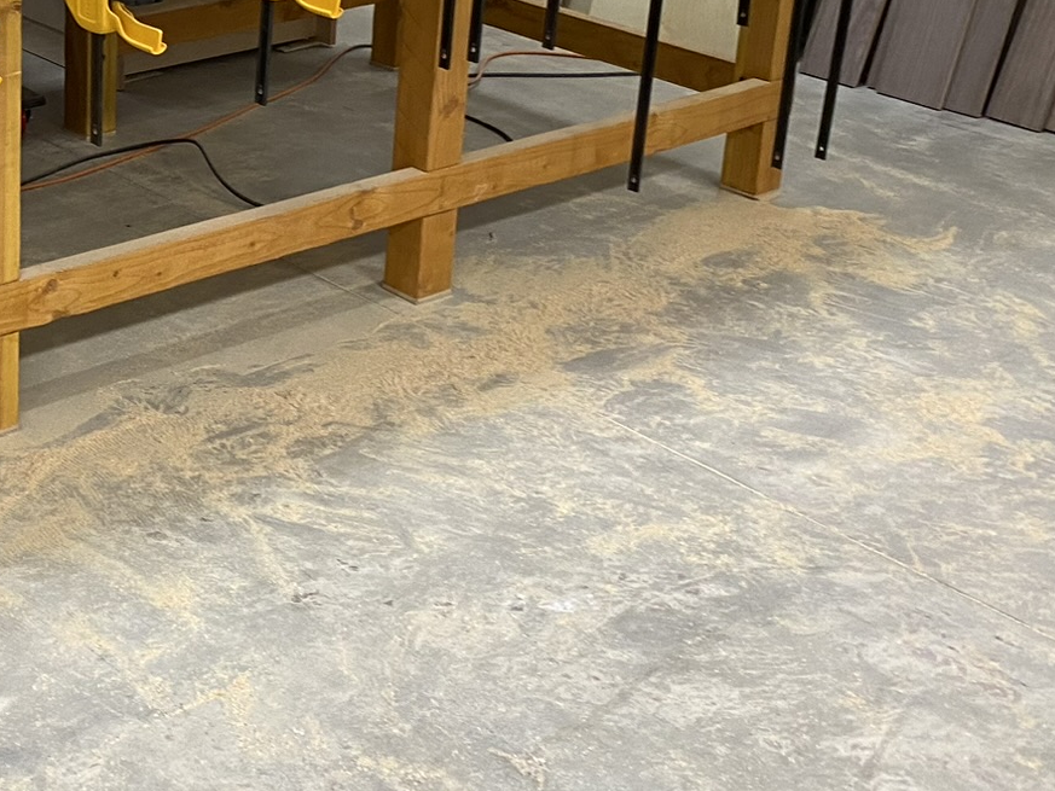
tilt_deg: -18.0
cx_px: 4
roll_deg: +0.1
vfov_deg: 23.4
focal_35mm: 61
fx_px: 1859
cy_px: 91
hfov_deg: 29.6
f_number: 1.8
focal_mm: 4.25
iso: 125
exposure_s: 1/60
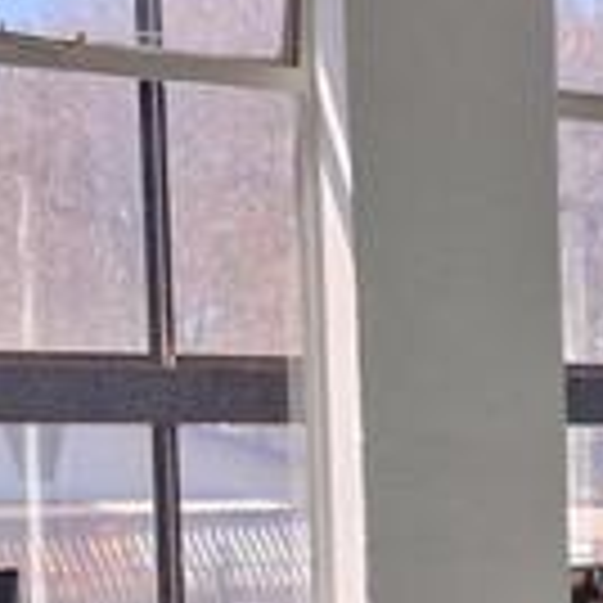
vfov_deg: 14.2
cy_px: 626
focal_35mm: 121
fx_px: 2385
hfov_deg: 12.0
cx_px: 1386
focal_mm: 5.54
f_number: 1.8
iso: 160
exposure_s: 1/100
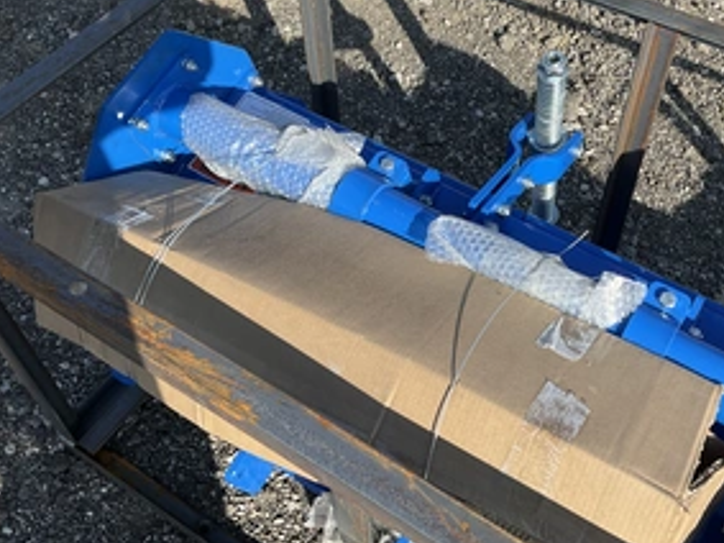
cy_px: 179
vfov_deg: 34.8
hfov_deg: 45.6
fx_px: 857
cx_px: 425
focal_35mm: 41
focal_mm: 3
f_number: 1.8
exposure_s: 1/1055
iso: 25
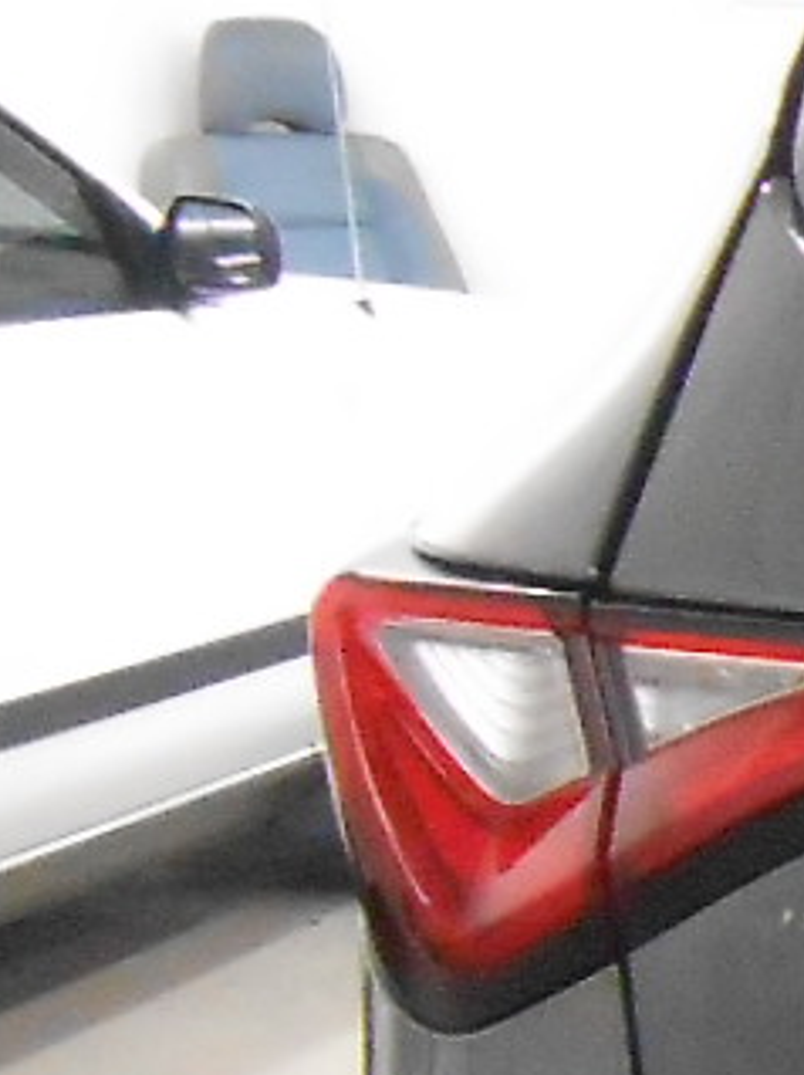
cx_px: 2456
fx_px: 4062
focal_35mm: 131
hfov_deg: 9.0
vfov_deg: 14.8
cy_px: 1045
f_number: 3.5
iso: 800
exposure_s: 1/20
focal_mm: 4.6
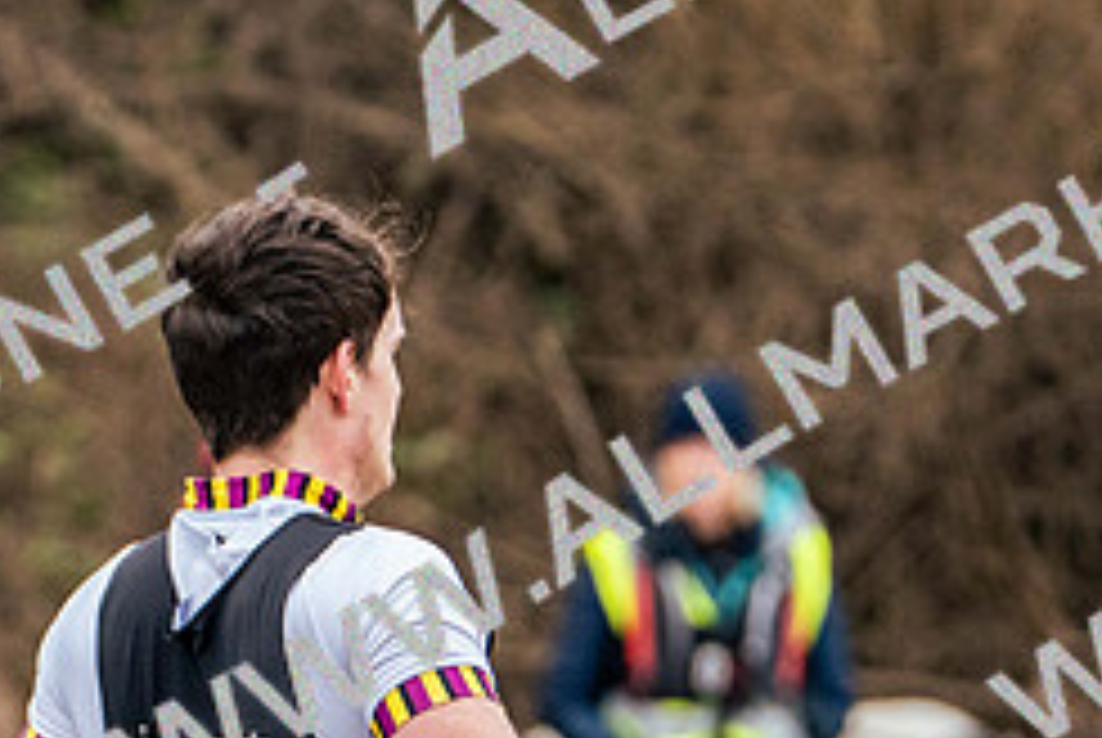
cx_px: 661
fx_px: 27674
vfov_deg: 1.5
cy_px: 817
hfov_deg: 2.3
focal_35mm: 903
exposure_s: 1/2000
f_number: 6.3
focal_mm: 382
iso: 5000
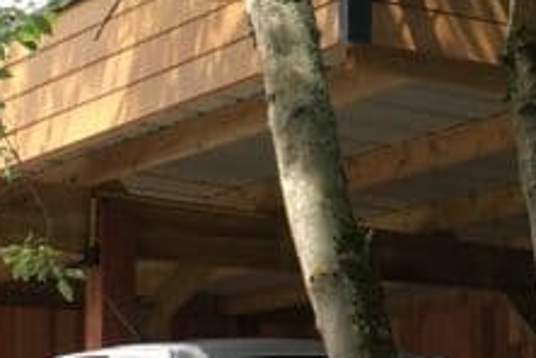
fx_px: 2069
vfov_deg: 9.8
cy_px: 314
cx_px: 507
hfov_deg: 14.6
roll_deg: +1.1
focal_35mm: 139
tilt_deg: +6.2
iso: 25
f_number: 2.2
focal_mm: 4.15
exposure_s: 1/337
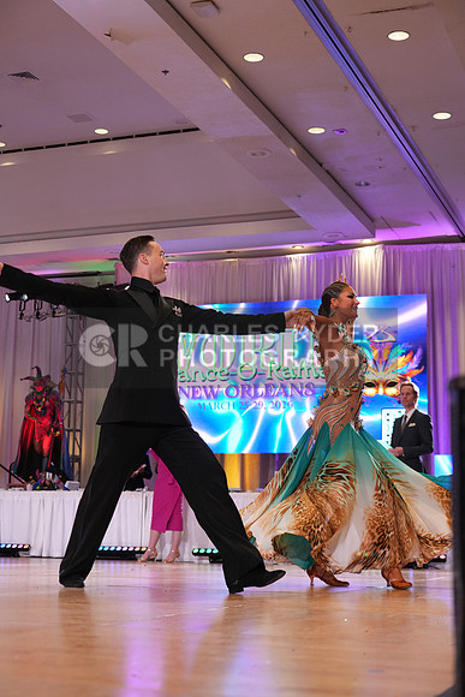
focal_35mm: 56
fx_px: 1084
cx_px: 232
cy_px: 348
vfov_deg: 35.6
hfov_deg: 24.2
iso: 1600
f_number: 4
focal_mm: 56
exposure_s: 1/320
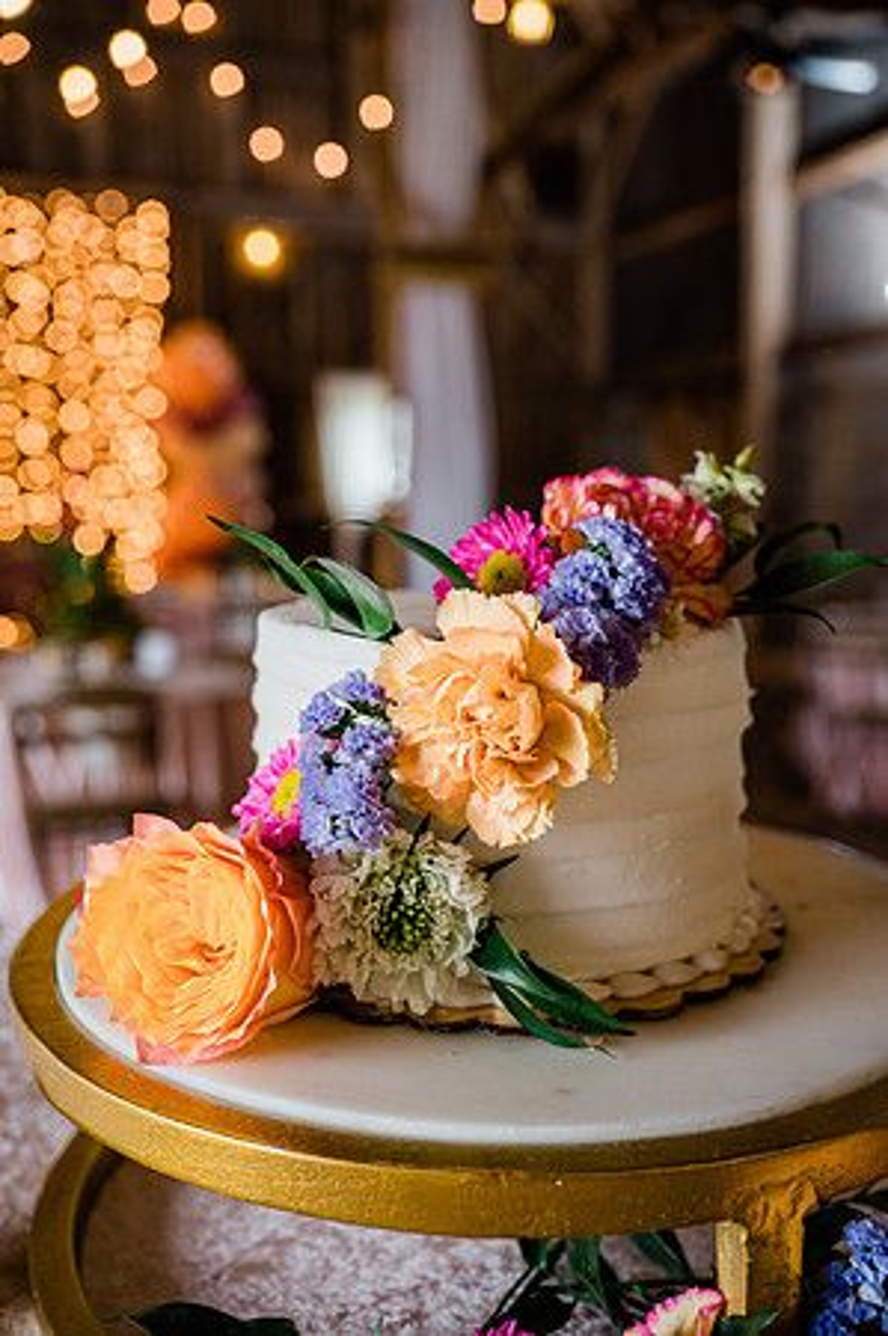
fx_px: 1335
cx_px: 444
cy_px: 668
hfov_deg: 36.8
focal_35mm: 36
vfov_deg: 53.2
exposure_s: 1/200
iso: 320
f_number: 4.5
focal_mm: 36
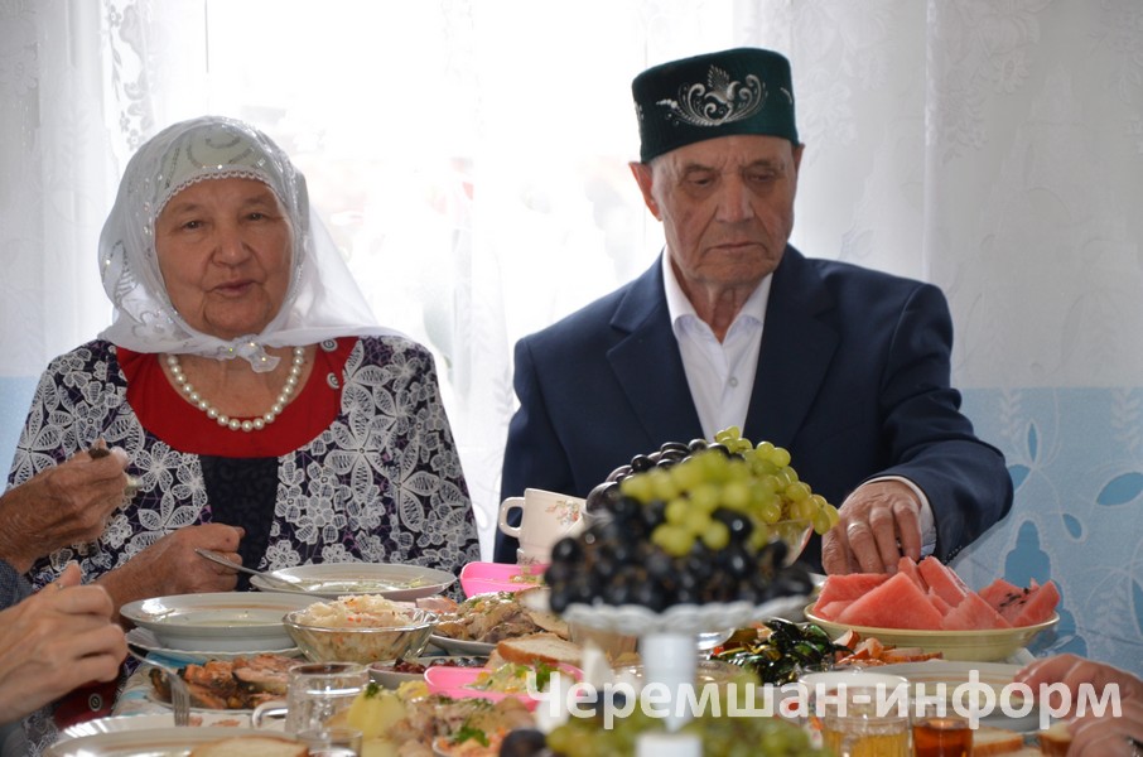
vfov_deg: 10.7
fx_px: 4040
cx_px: 572
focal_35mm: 128
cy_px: 378
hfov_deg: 16.1
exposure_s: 1/60
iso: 720
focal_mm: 85
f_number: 5.6
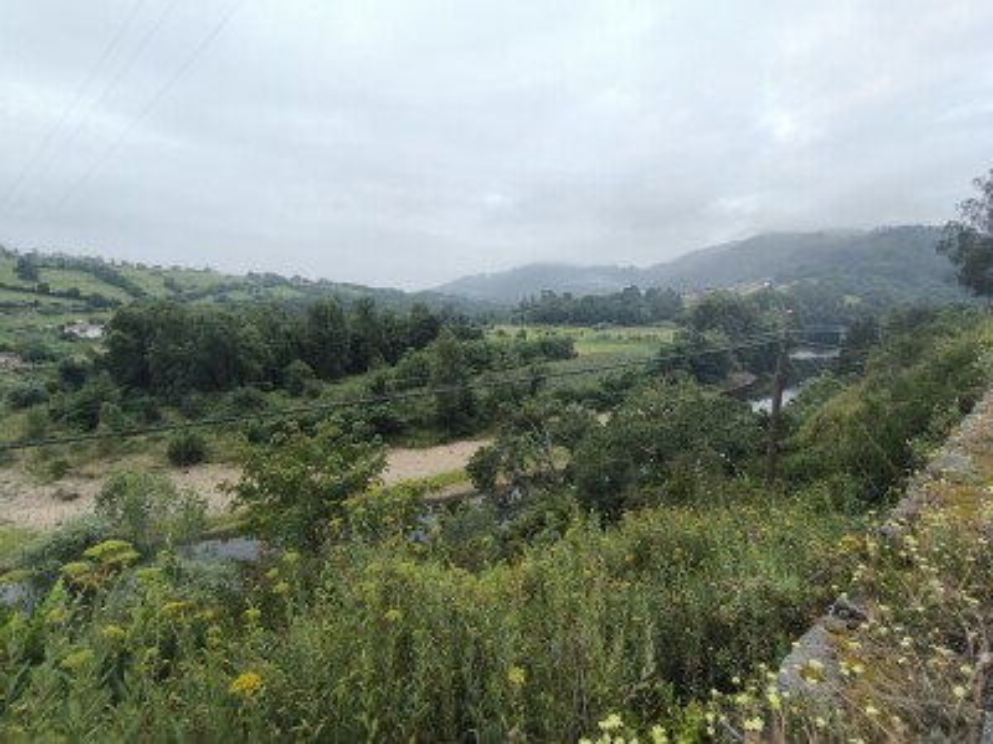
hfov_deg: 98.2
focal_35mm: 15
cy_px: 372
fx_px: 430
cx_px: 496
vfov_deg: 81.7
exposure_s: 1/50
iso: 125
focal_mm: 1.91
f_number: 2.2
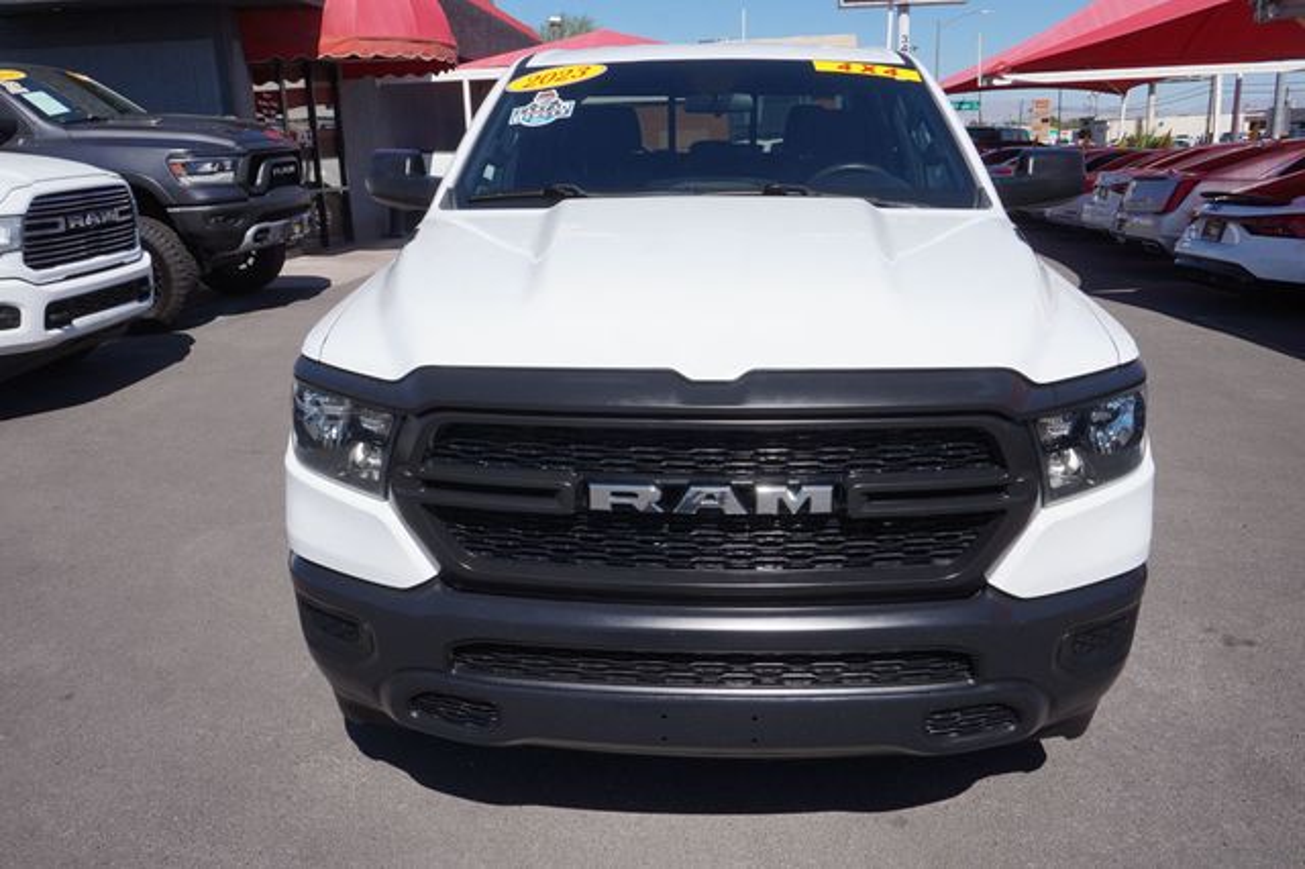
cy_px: 434
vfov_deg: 43.6
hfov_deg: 62.0
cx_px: 652
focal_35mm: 30
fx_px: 1087
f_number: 11
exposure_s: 1/250
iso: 100
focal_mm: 20
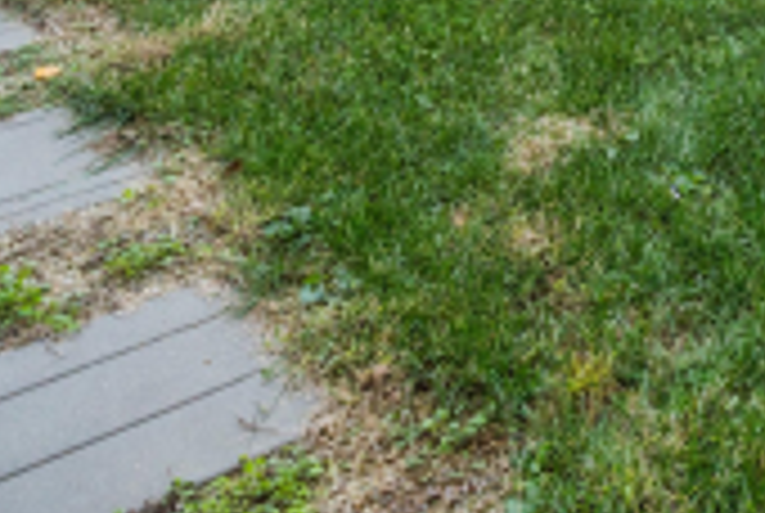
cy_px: -531
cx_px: 724
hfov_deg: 27.7
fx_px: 1475
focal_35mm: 69
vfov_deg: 15.5
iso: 400
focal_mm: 10.5
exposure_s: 1/250
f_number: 9
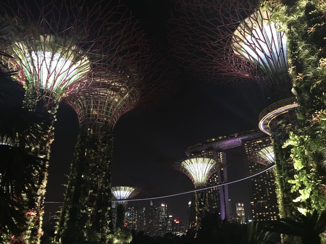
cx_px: 163
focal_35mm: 28
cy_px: 122
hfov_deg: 63.4
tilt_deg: +29.0
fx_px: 264
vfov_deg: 49.7
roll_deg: +2.1
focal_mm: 3.99
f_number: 1.8
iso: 100
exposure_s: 1/4
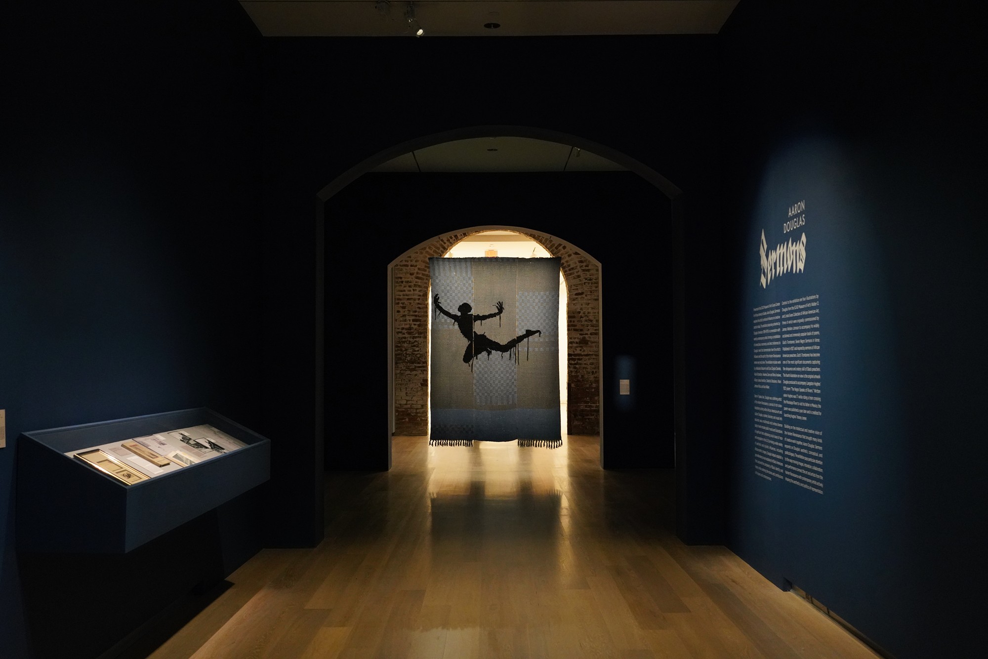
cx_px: 494
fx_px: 1043
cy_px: 330
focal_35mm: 38
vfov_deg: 35.1
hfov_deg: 50.7
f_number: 5
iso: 6400
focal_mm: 38
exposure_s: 1/80
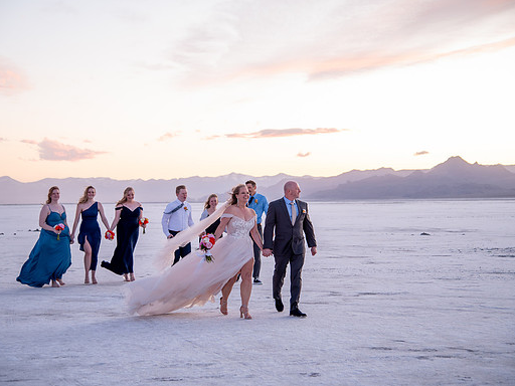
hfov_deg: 30.3
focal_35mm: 64
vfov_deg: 22.9
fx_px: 952
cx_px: 242
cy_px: 193
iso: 800
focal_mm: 58
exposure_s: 1/125
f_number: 4
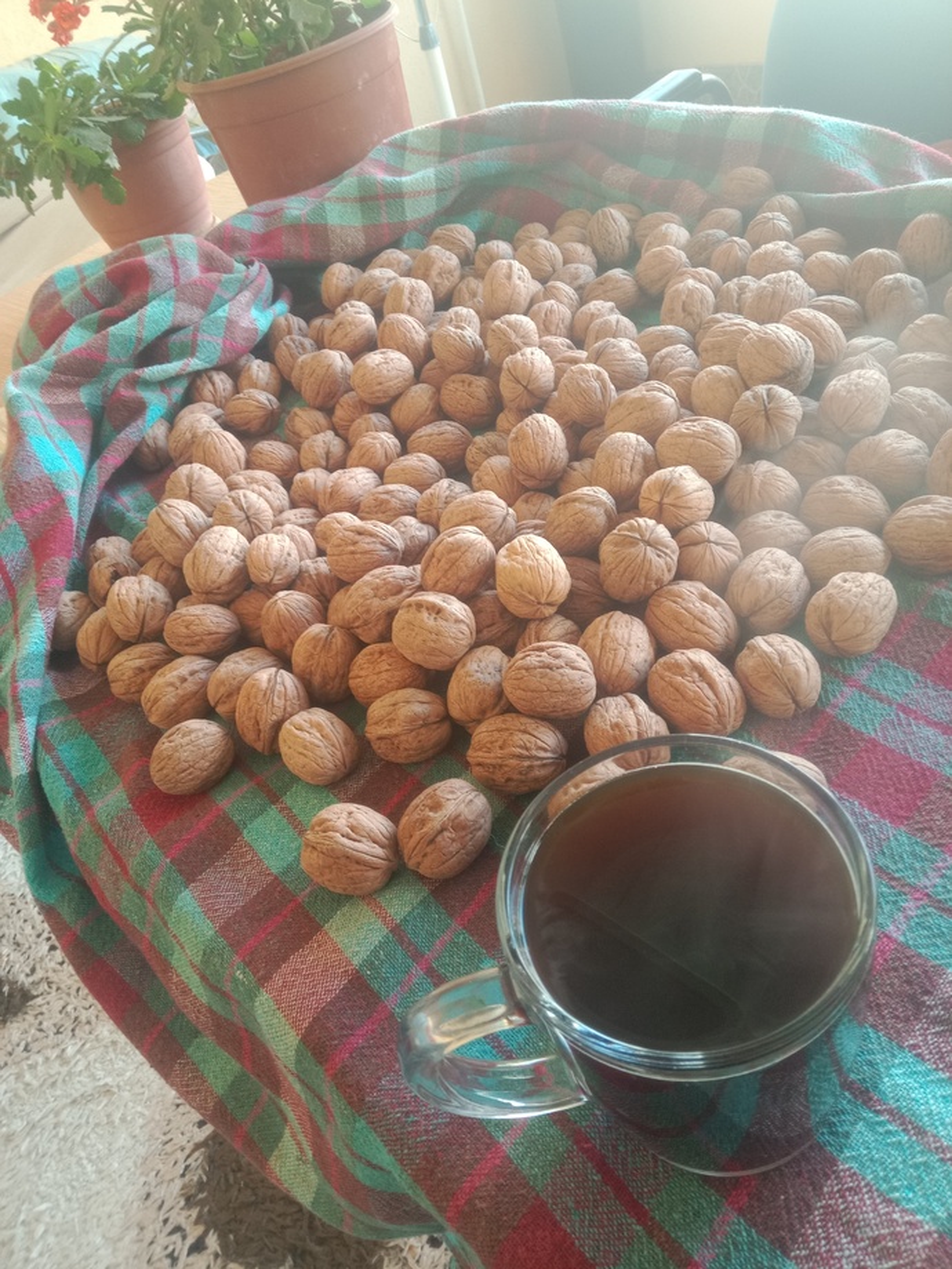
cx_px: 476
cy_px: 634
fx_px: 917
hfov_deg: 54.9
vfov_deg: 69.4
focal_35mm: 25
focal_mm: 3.4
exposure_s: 1/33.3
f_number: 2.2
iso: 383
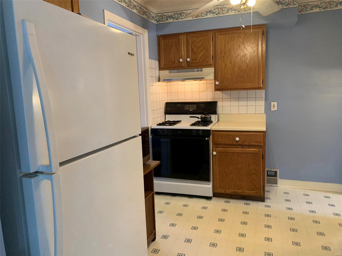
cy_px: 128
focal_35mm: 26
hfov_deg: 67.3
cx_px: 171
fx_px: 257
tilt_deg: -6.7
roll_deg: +1.4
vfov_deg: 53.1
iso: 320
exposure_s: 1/60
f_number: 1.8
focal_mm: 4.25
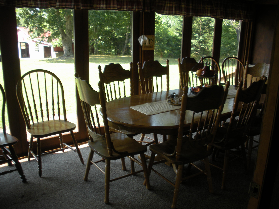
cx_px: 140
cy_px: 104
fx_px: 282
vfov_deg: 40.7
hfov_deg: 52.6
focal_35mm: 35
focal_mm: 6.3
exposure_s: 1/53.7
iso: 64
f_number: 3.5
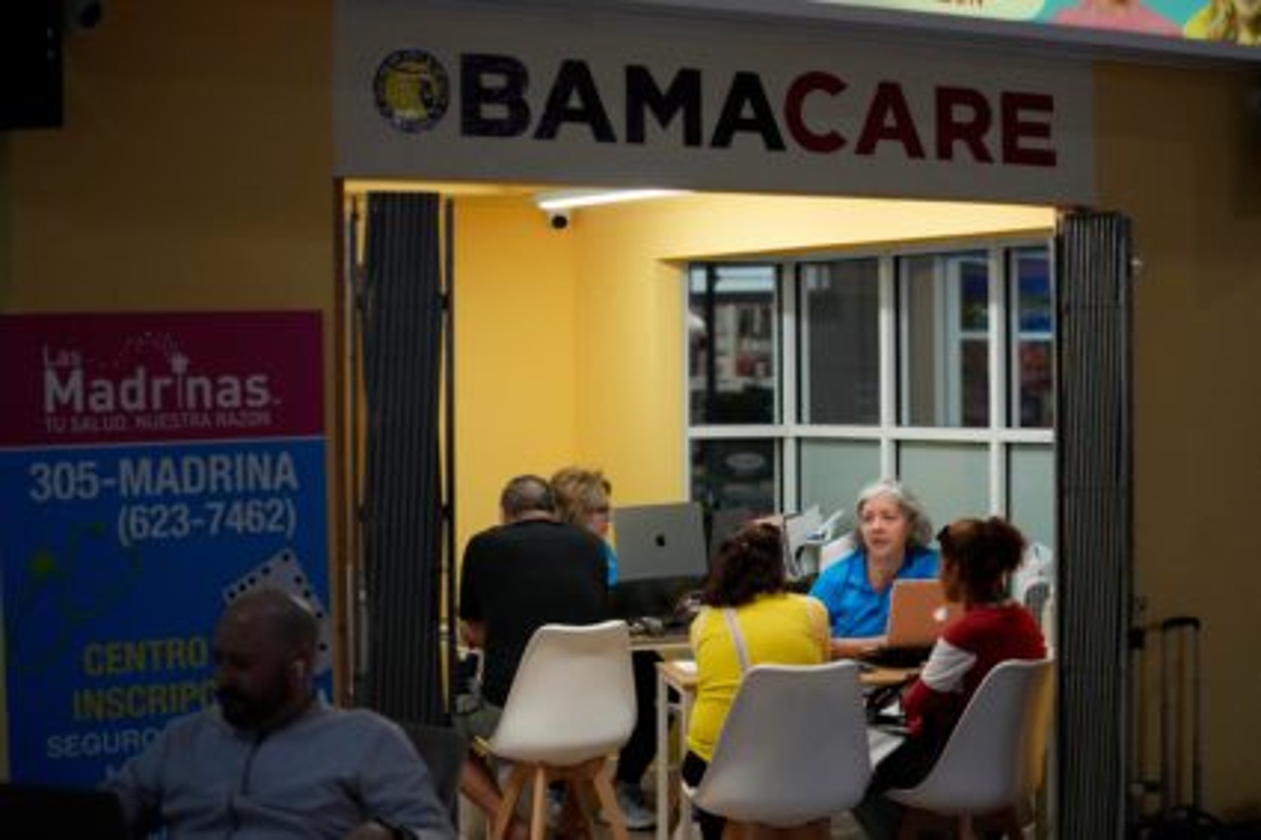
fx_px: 2486
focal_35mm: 71
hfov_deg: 28.5
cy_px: 420
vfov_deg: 19.2
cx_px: 630
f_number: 2.8
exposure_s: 1/2000
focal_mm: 71
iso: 3200
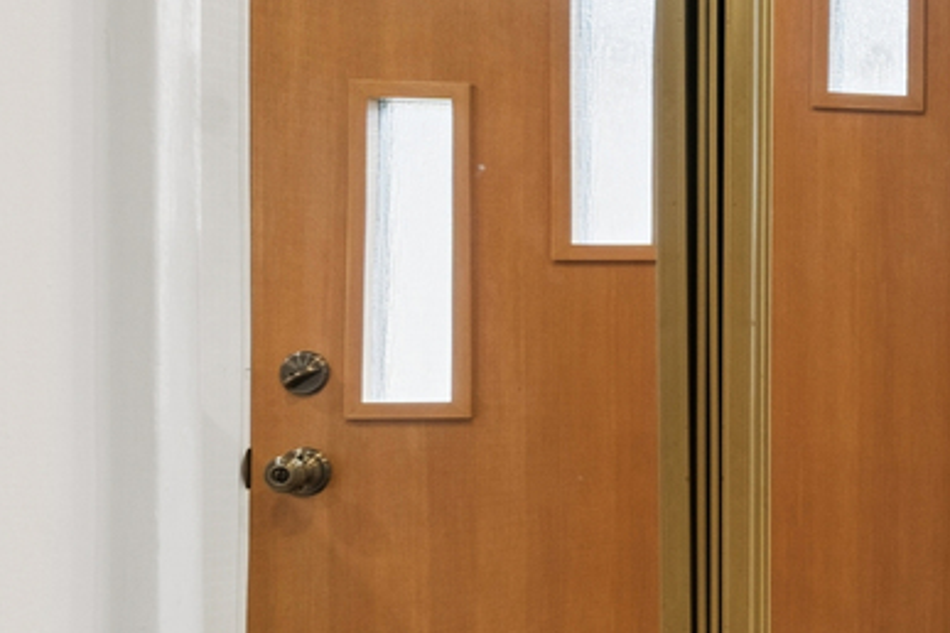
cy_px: 395
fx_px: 1768
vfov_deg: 20.3
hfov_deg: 18.2
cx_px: 1961
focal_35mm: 67
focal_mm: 16
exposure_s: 1/30
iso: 400
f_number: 8
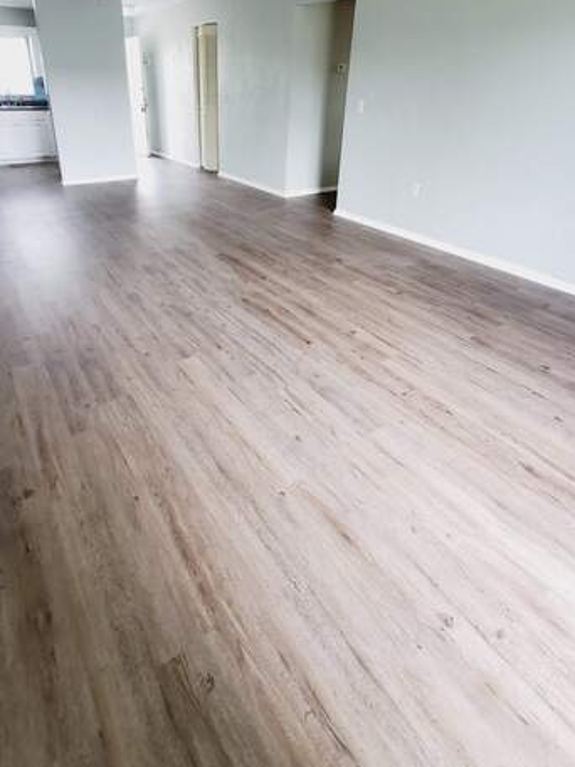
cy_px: 277
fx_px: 421
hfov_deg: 68.3
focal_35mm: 19
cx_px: 245
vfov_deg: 82.7
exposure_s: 1/60
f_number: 2.2
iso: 250
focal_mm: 1.8
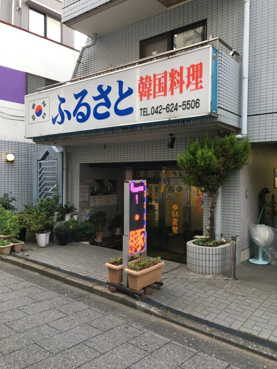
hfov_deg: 48.2
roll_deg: -1.9
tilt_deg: -1.2
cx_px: 138
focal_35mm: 29
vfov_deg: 61.7
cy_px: 184
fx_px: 309
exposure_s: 1/30
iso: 64
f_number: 2.2
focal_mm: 4.15
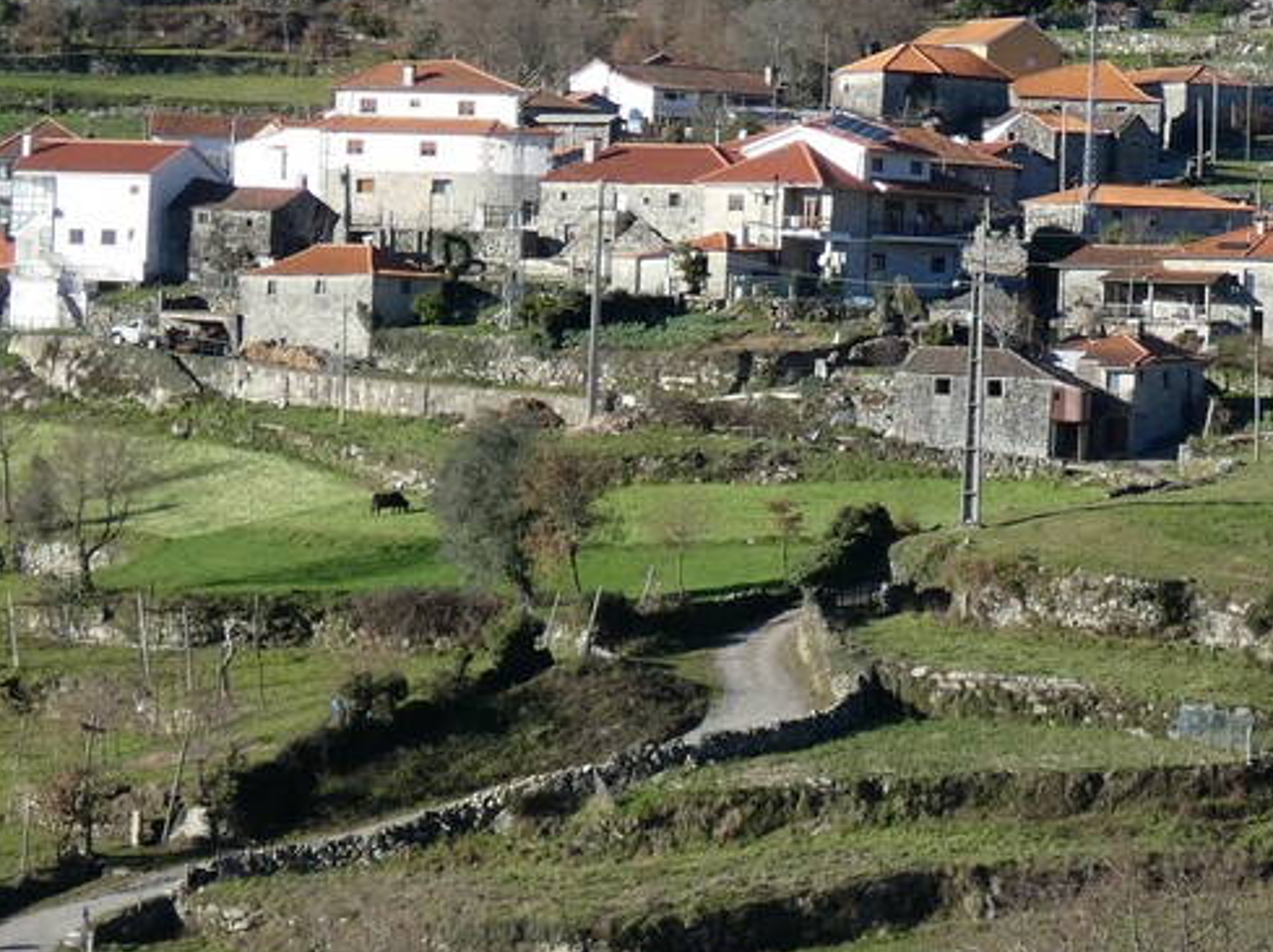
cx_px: 1205
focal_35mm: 131
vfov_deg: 11.3
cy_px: 231
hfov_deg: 14.9
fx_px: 4814
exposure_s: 1/500
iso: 80
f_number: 3.9
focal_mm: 9
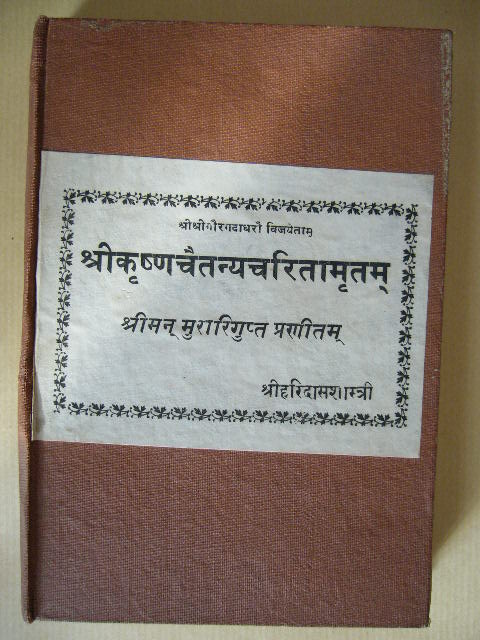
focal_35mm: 35
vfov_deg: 52.6
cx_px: 240
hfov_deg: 40.7
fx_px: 647
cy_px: 320
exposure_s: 1/13
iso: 125
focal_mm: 5.8
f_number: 2.8
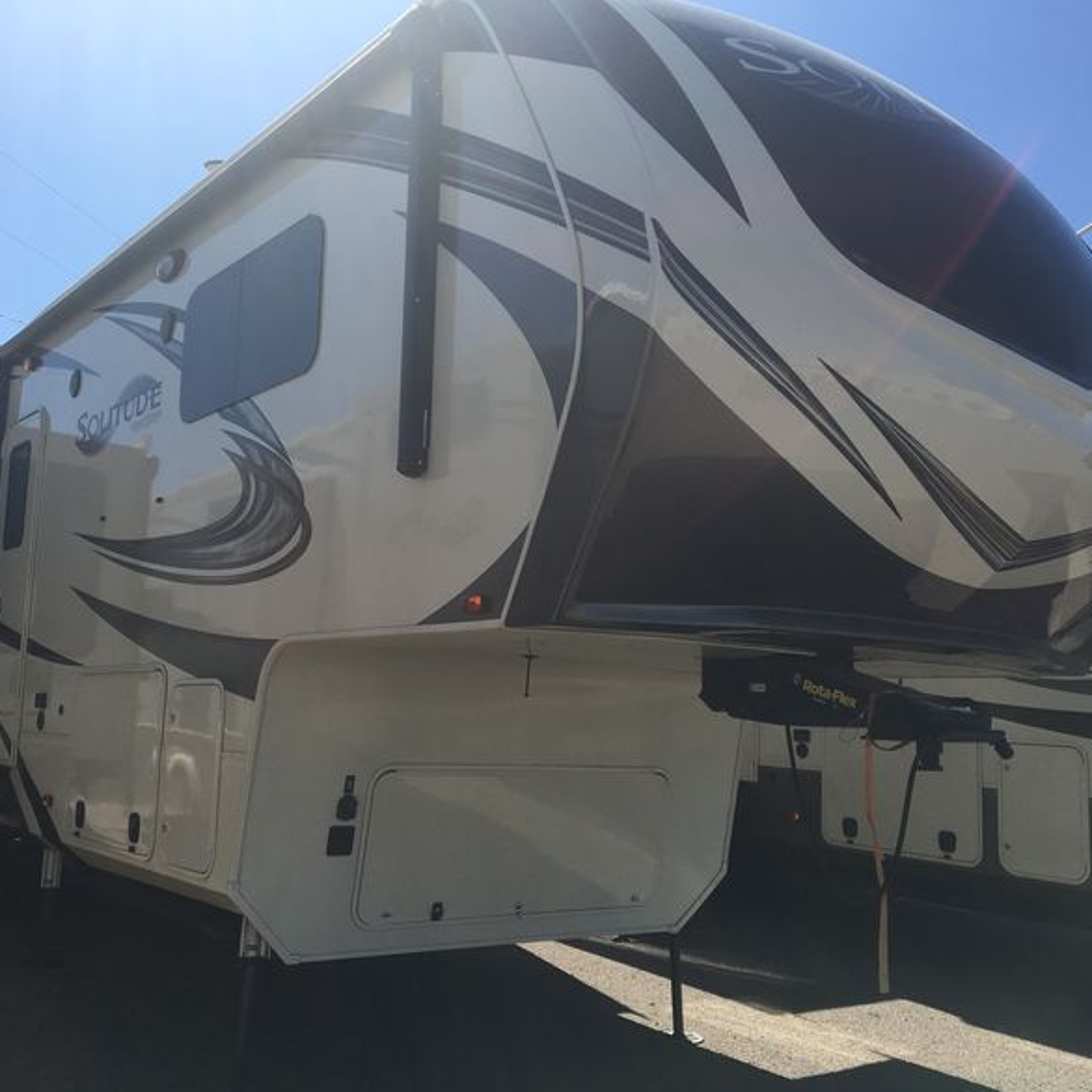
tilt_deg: +9.7
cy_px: 537
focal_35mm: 35
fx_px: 1249
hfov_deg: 47.1
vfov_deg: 47.2
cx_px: 481
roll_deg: -0.5
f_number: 2.2
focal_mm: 4.15
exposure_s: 1/1972
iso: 25
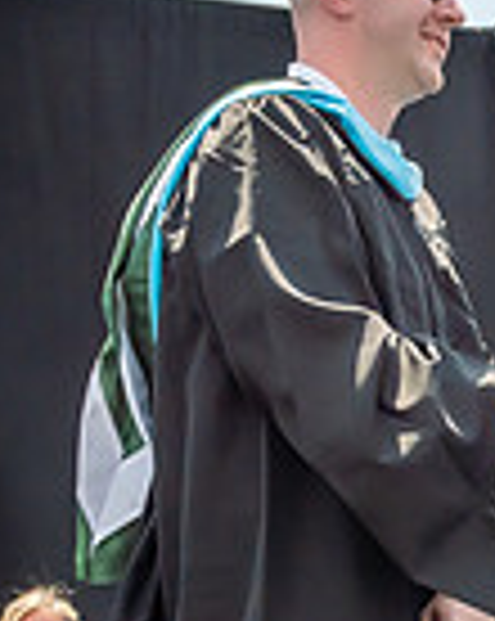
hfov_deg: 9.8
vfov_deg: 12.5
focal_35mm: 152
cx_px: 742
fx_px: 2790
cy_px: 657
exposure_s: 1/800
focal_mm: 22
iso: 200
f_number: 7.1
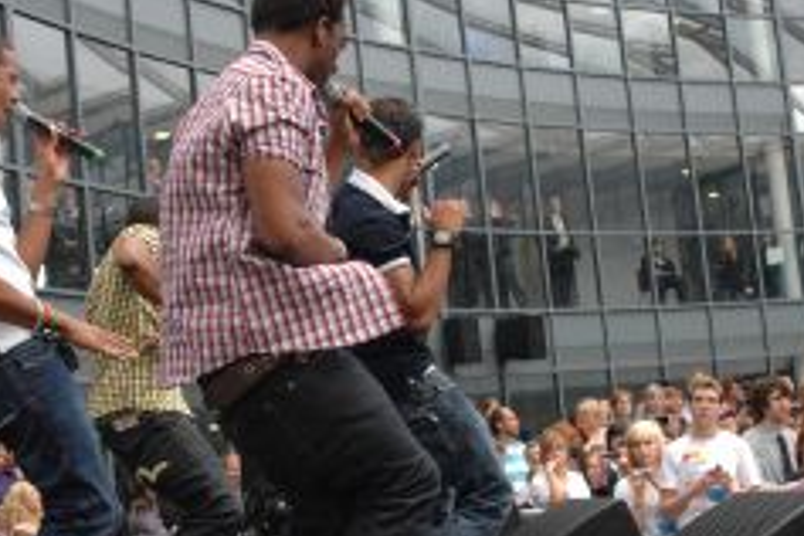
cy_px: 315
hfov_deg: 29.2
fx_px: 1541
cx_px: 370
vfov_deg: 19.7
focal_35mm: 69
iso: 800
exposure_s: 1/640
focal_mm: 24
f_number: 5
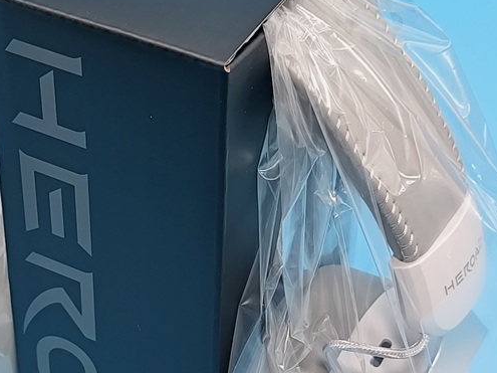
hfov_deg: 21.5
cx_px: 182
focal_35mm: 91
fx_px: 1306
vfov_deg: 16.1
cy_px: 293
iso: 500
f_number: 1.65
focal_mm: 6.14
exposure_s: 1/100
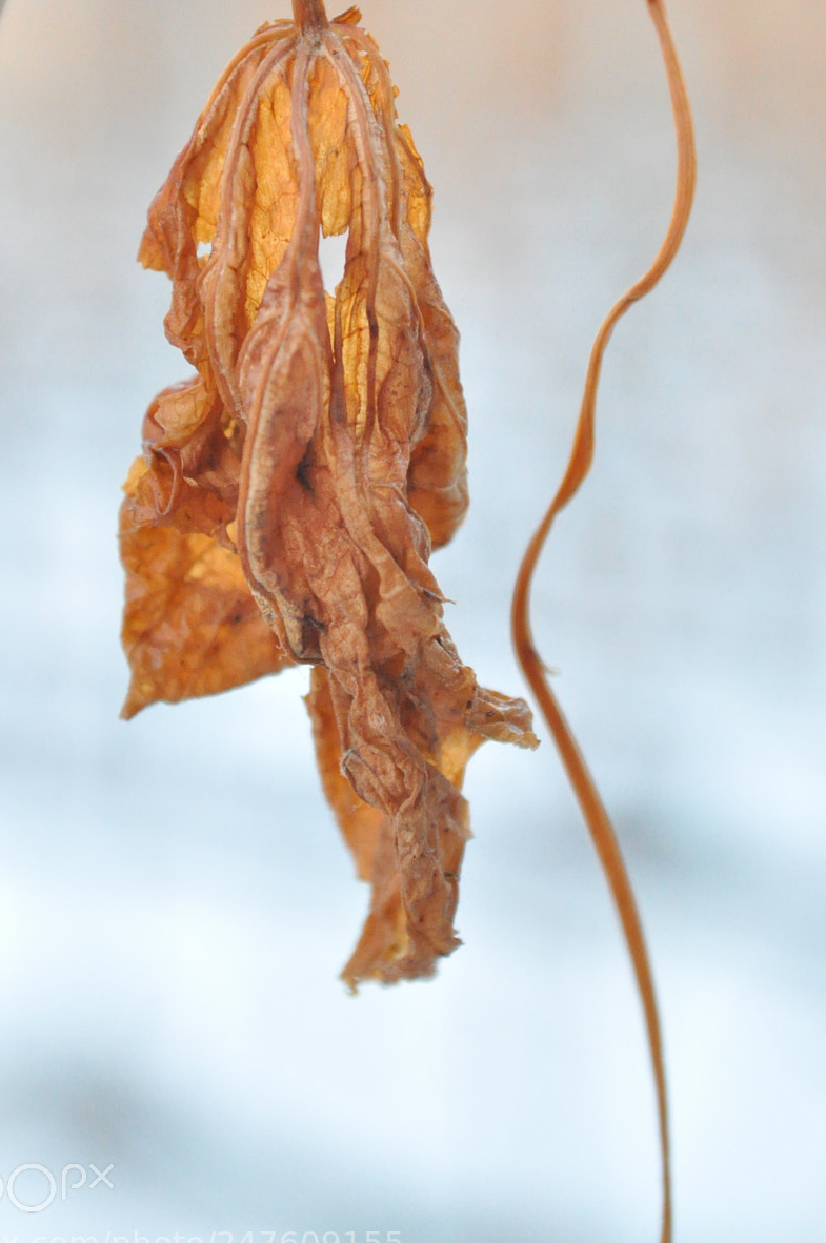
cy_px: 485
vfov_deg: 18.3
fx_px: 3853
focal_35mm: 112
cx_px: 412
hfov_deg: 12.2
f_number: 7.1
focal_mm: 55
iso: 3200
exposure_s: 1/200
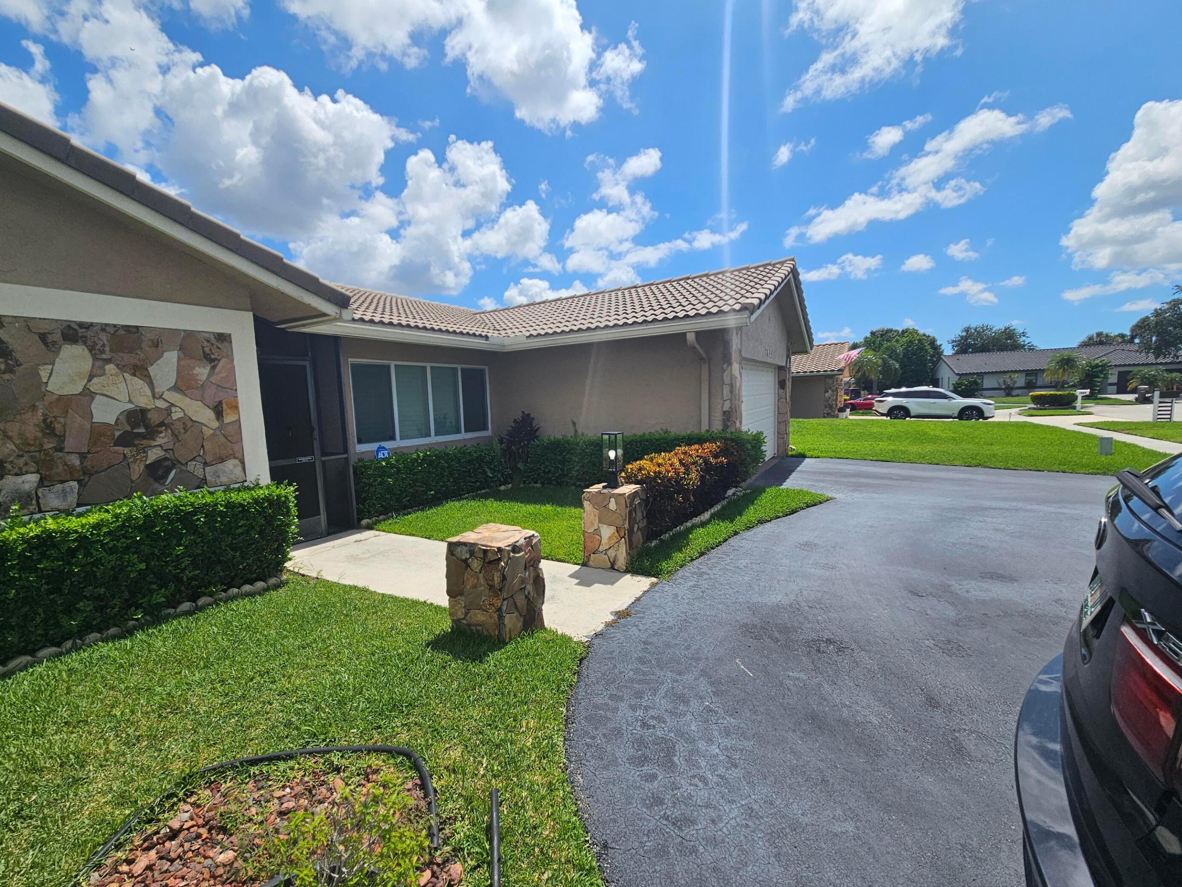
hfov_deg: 101.9
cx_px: 553
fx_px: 478
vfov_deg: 85.6
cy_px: 463
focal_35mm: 14
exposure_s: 1/3747
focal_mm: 2.2
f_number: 2.2
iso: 50
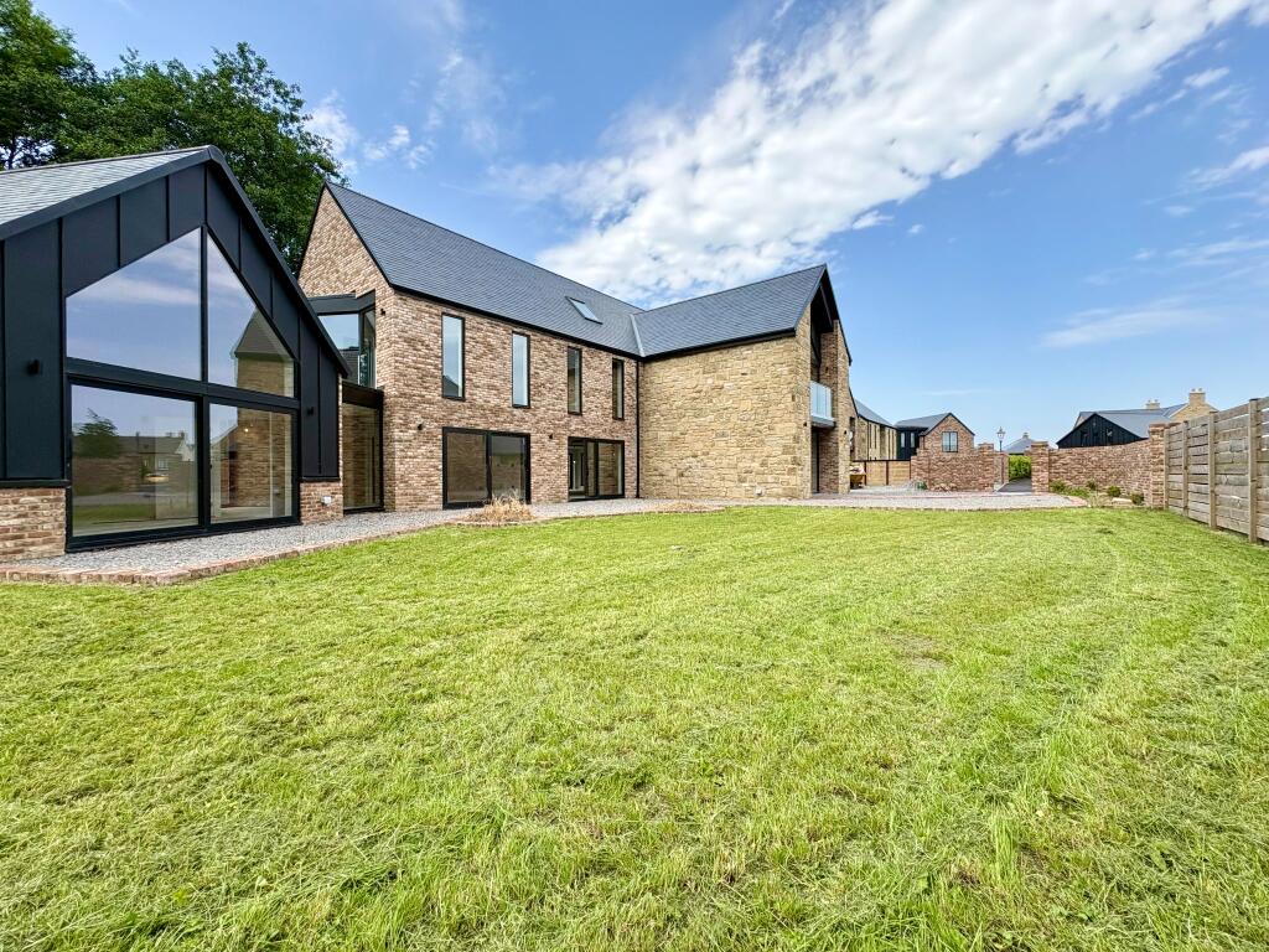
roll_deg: +0.8
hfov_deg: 102.1
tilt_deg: -0.3
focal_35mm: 14
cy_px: 476
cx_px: 634
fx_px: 513
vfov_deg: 85.7
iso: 64
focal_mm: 2.22
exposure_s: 1/899
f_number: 2.2
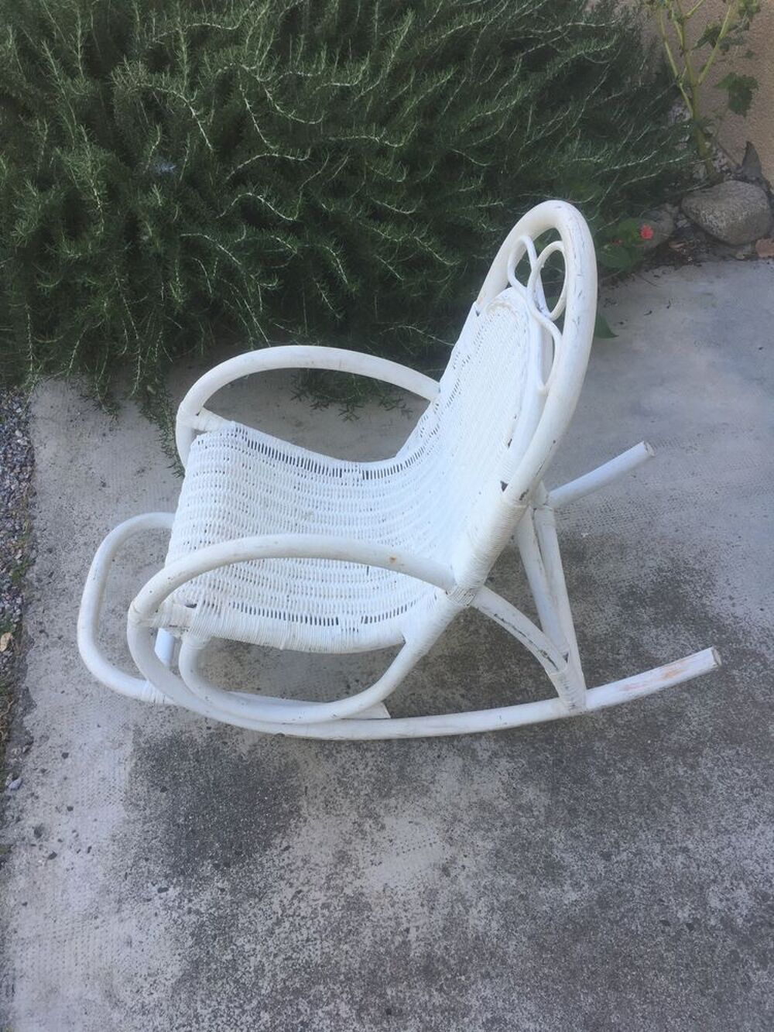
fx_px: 864
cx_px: 387
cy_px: 516
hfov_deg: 48.2
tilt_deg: -46.9
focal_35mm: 29
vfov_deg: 61.7
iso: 25
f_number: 2.2
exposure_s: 1/100
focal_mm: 4.15
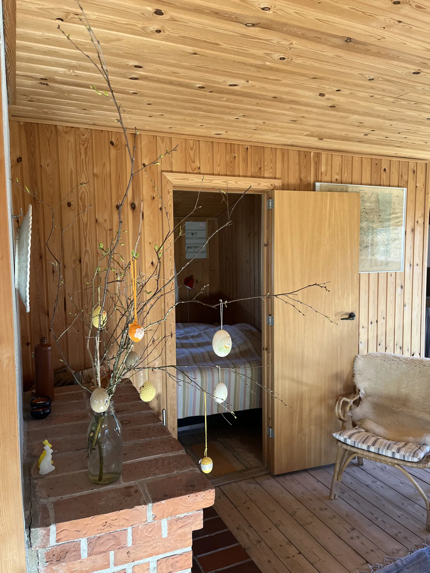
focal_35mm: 26
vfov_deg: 67.3
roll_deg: +1.5
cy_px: 286
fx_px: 431
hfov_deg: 53.1
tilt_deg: -5.7
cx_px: 215
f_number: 1.6
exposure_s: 1/121
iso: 125
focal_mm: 5.1
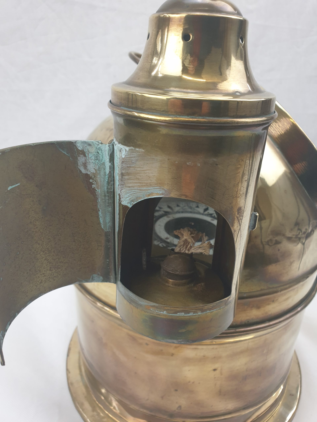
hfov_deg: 53.1
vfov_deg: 67.3
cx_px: 158
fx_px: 317
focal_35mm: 26
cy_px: 211
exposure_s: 1/100
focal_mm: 4.3
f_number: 2.4
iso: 80
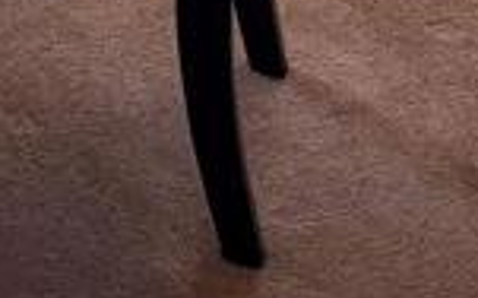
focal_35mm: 187
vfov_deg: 6.3
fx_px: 2433
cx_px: -969
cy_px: -656
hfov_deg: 9.0
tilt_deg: -14.3
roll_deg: +3.5
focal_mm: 5.96
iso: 125
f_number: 1.6
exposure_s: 1/116
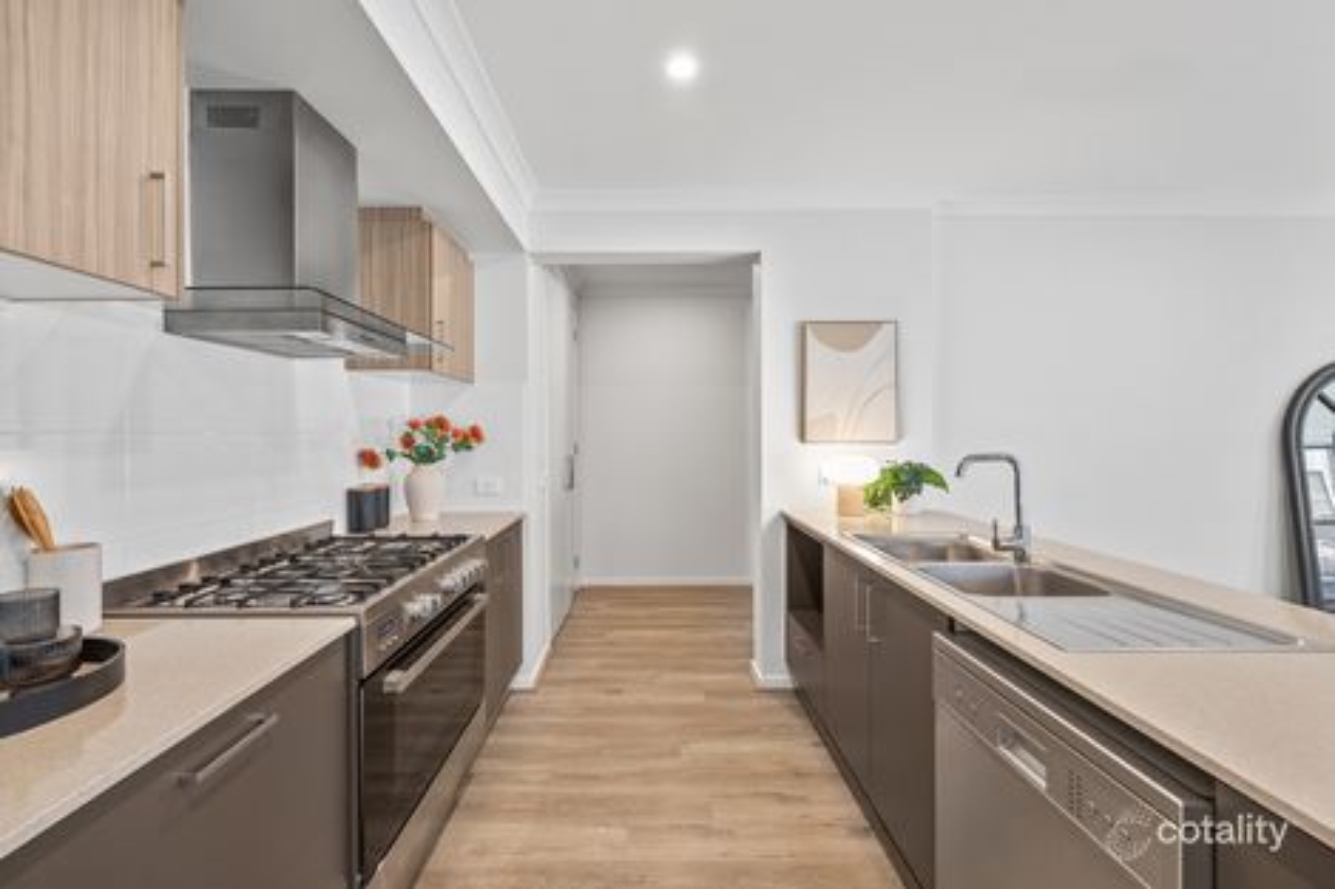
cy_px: 444
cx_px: 668
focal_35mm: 14
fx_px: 519
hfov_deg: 104.3
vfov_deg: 81.2
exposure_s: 1/5
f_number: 8
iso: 800
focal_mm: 14
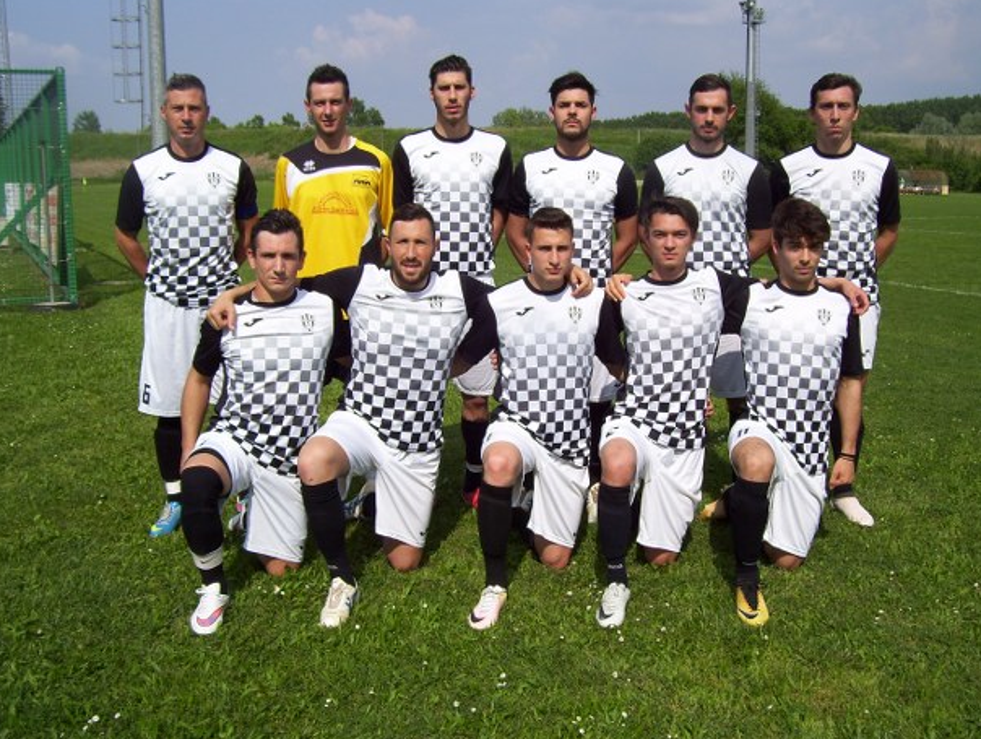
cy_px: 385
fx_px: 1079
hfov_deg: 48.9
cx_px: 507
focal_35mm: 38
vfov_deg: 37.8
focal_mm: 6
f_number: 4.8
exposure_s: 1/1000
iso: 80
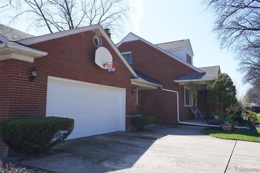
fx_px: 217
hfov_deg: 61.9
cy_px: 86
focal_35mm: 30
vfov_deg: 43.6
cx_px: 130
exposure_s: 1/320
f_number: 4.5
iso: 100
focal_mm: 20
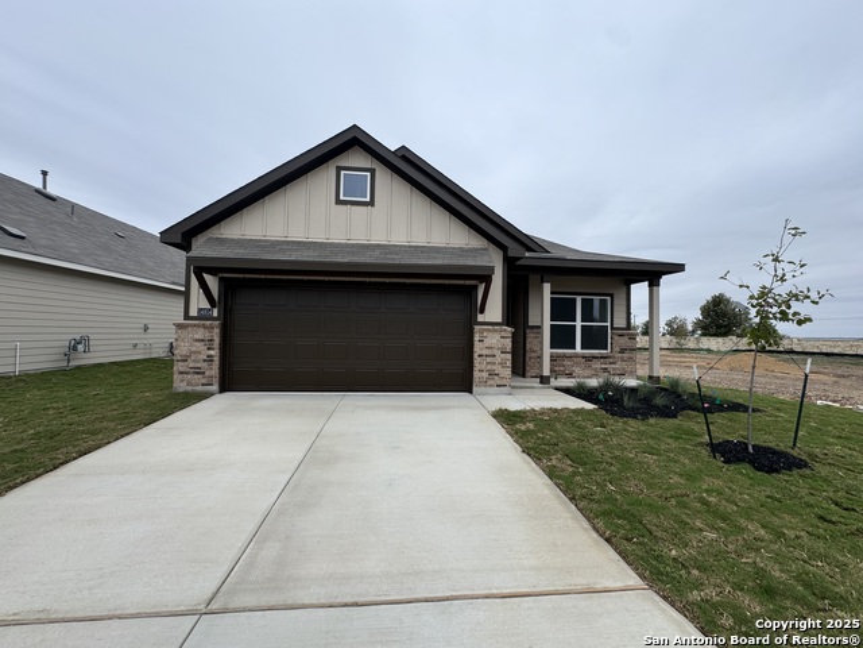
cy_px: 324
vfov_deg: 85.7
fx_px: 349
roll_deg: -1.4
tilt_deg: +1.4
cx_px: 432
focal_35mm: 14
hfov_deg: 102.1
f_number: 2.2
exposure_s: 1/325
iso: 40
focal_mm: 2.22
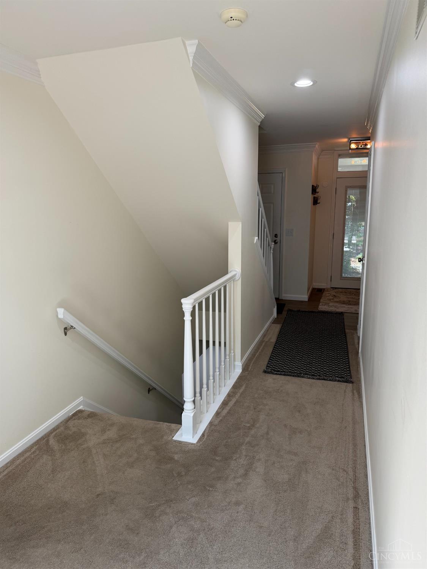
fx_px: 395
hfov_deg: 56.8
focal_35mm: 24
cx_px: 214
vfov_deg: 71.6
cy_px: 284
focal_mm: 6.76
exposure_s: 1/120
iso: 80
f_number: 1.78
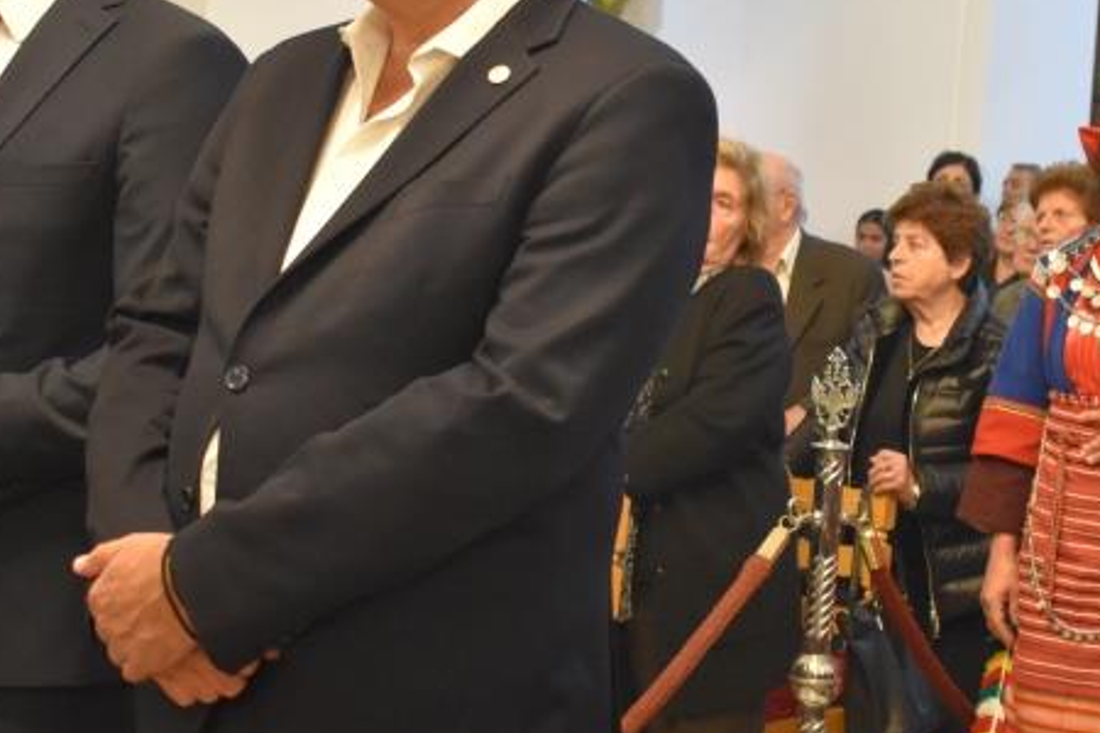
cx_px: 785
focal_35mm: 82
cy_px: 351
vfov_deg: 16.7
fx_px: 2505
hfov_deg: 24.6
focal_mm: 24
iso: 3200
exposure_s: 1/60
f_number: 4
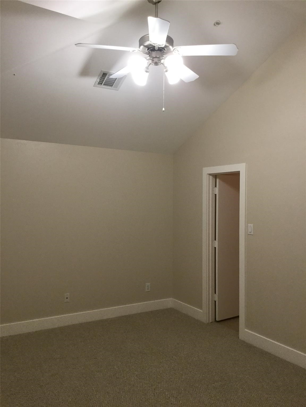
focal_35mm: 31
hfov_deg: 45.4
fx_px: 365
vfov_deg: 58.4
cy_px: 204
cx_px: 153
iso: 80
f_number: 2.4
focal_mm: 3.3
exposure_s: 1/30
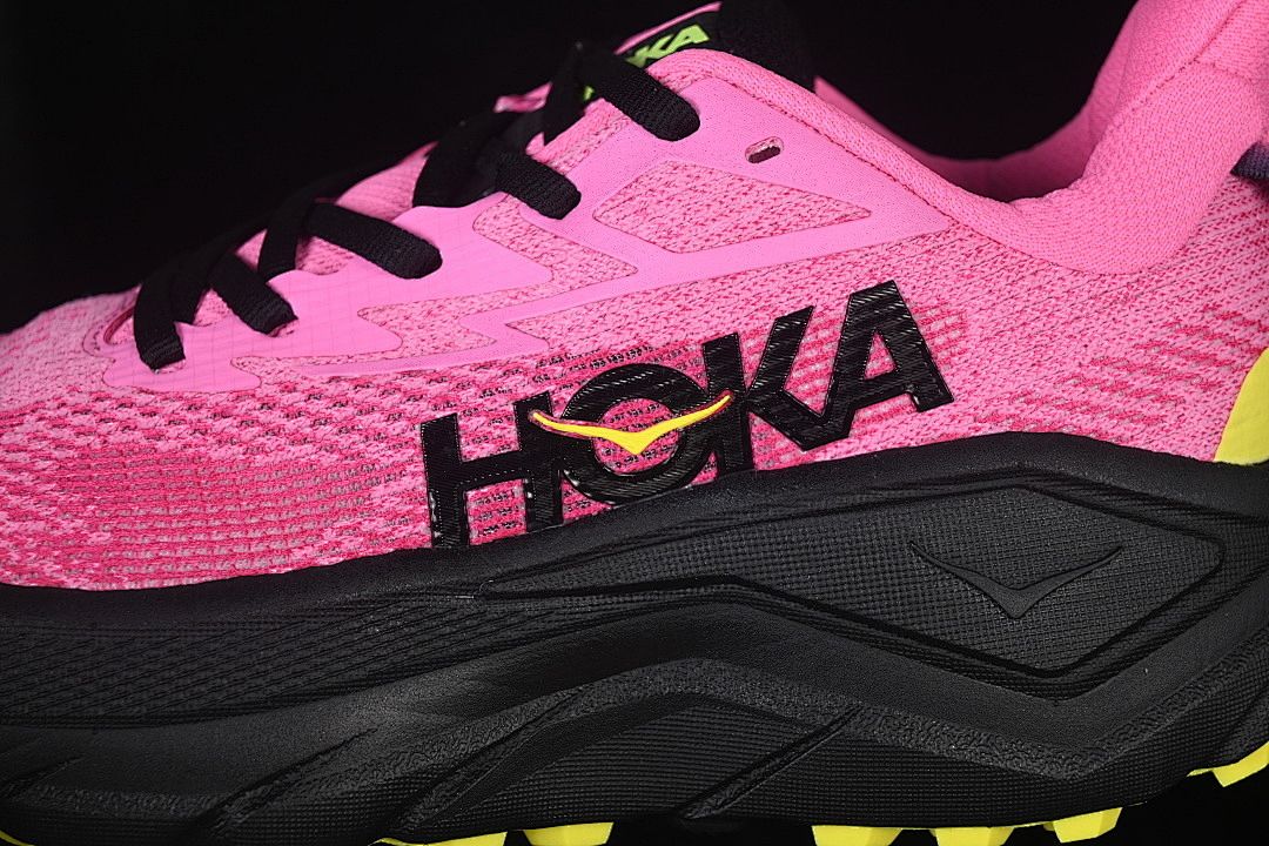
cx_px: 634
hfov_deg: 27.0
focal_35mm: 75
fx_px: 2644
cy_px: 423
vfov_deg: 18.2
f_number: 7.1
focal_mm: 50
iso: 160
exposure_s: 1/80
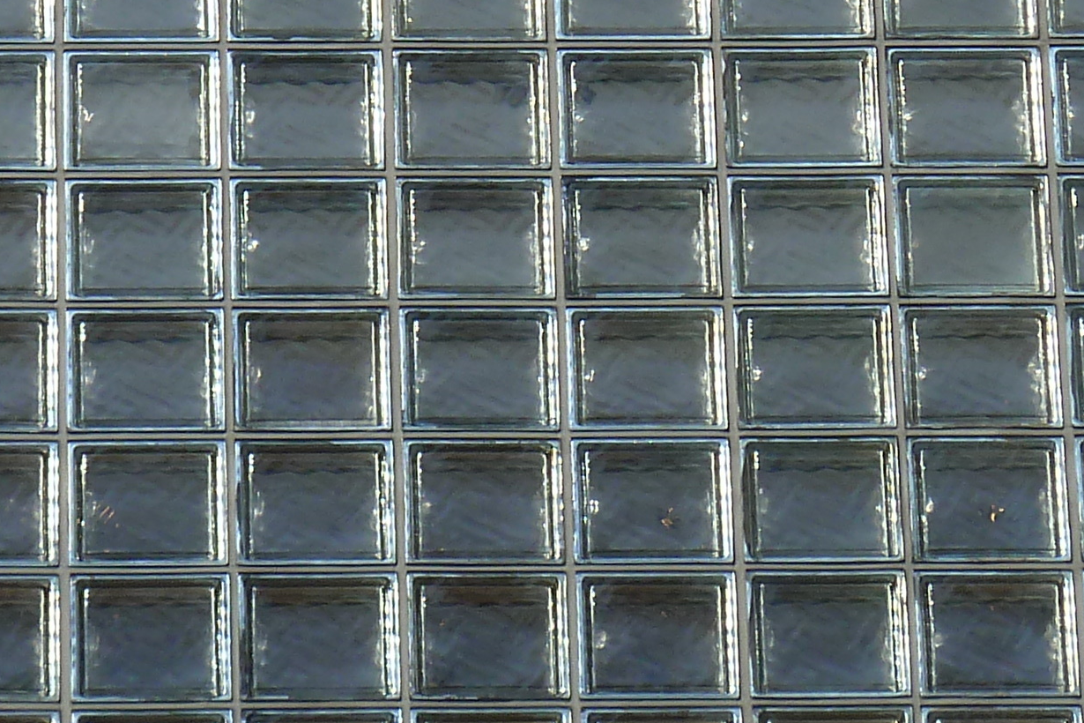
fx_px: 14964
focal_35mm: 497
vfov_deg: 2.8
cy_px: -128
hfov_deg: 4.1
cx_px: 322
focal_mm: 24.1
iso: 80
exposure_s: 1/500
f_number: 5
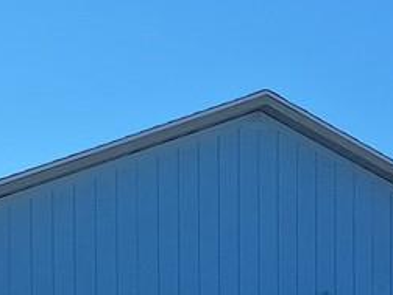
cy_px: 623
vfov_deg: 9.4
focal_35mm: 146
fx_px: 1658
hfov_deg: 13.1
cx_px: 490
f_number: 1.8
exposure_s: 1/3257
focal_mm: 5.54
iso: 40
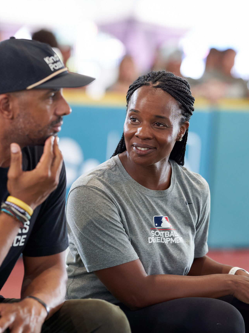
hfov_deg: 7.6
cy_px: 166
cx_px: 89
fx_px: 1870
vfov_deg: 10.1
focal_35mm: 195
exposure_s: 1/320
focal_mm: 135
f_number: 2.5
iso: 1600
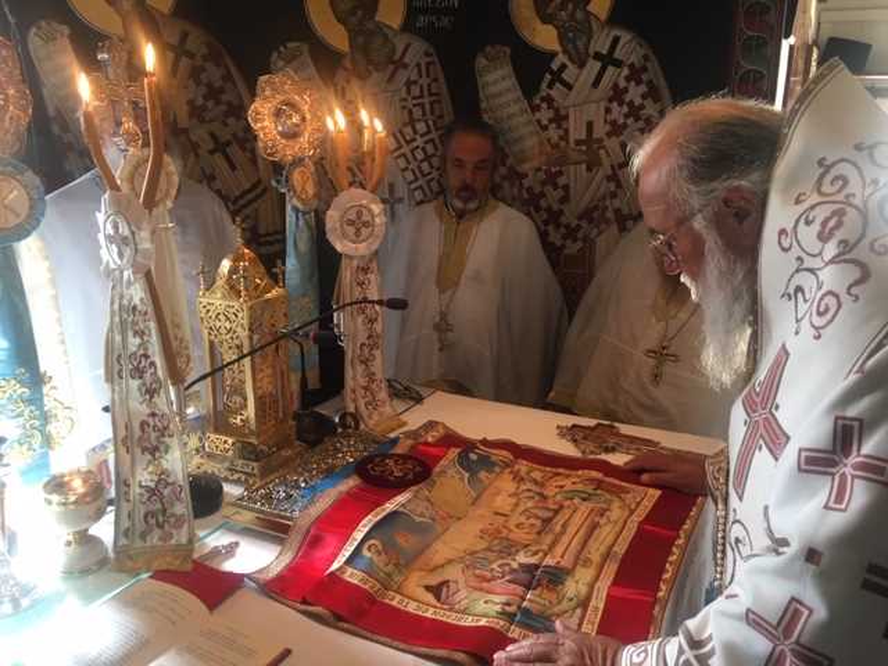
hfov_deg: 61.7
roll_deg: -1.1
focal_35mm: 29
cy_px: 333
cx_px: 444
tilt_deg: -12.6
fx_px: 744
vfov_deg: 48.2
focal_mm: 4.15
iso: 100
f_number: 2.2
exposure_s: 1/33
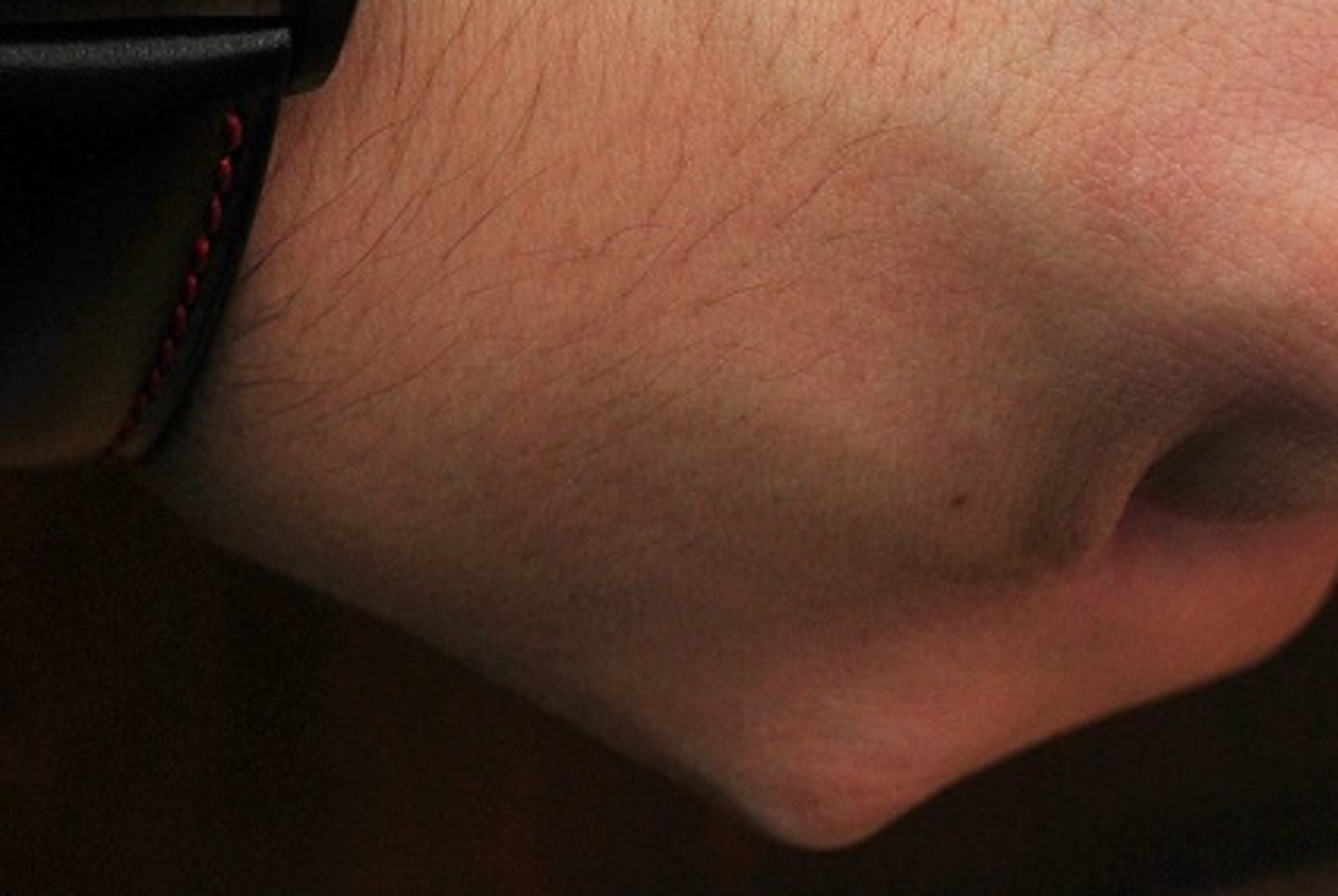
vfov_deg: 11.3
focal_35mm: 119
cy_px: -216
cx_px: 126
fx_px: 4429
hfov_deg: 16.9
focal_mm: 28
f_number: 5.6
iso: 200
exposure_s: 1/125
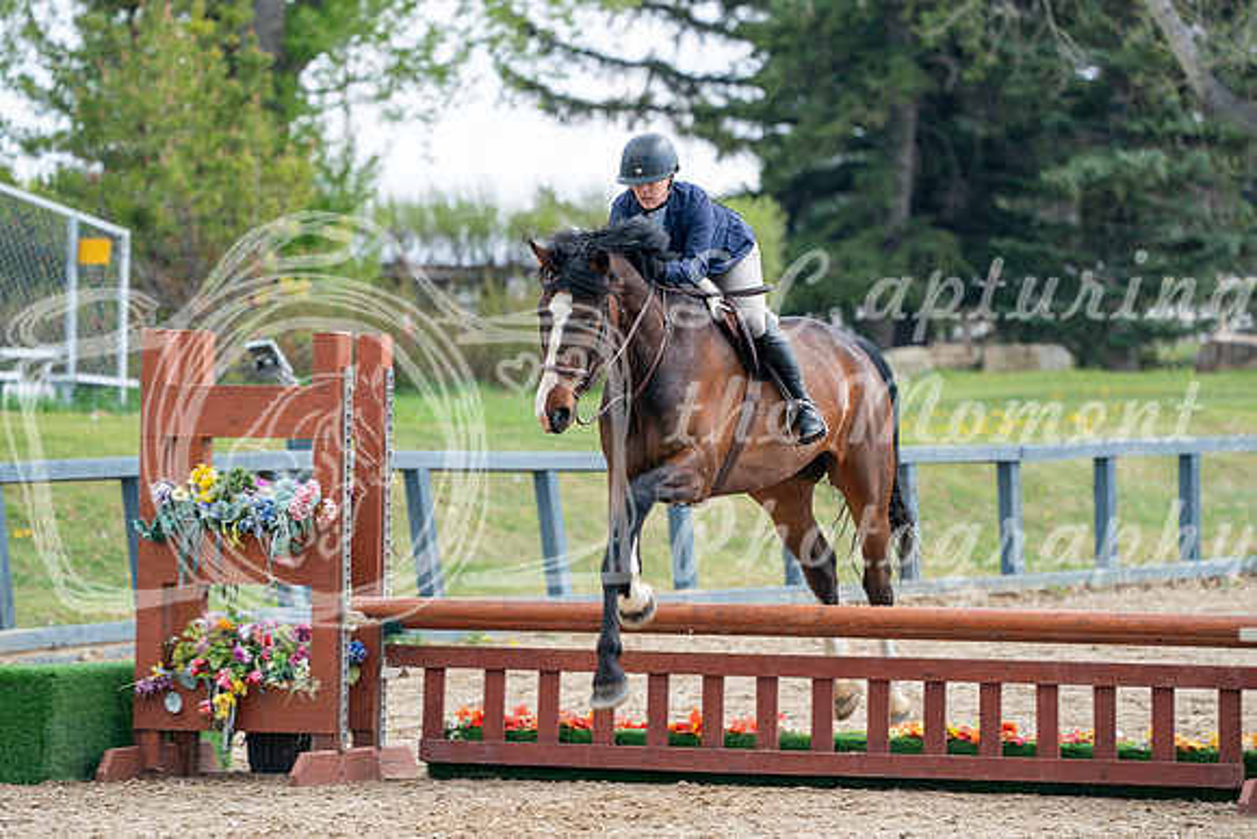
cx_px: 628
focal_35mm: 288
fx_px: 10058
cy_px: 420
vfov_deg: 4.8
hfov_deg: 7.2
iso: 200
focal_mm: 288
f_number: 5.6
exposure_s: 1/320
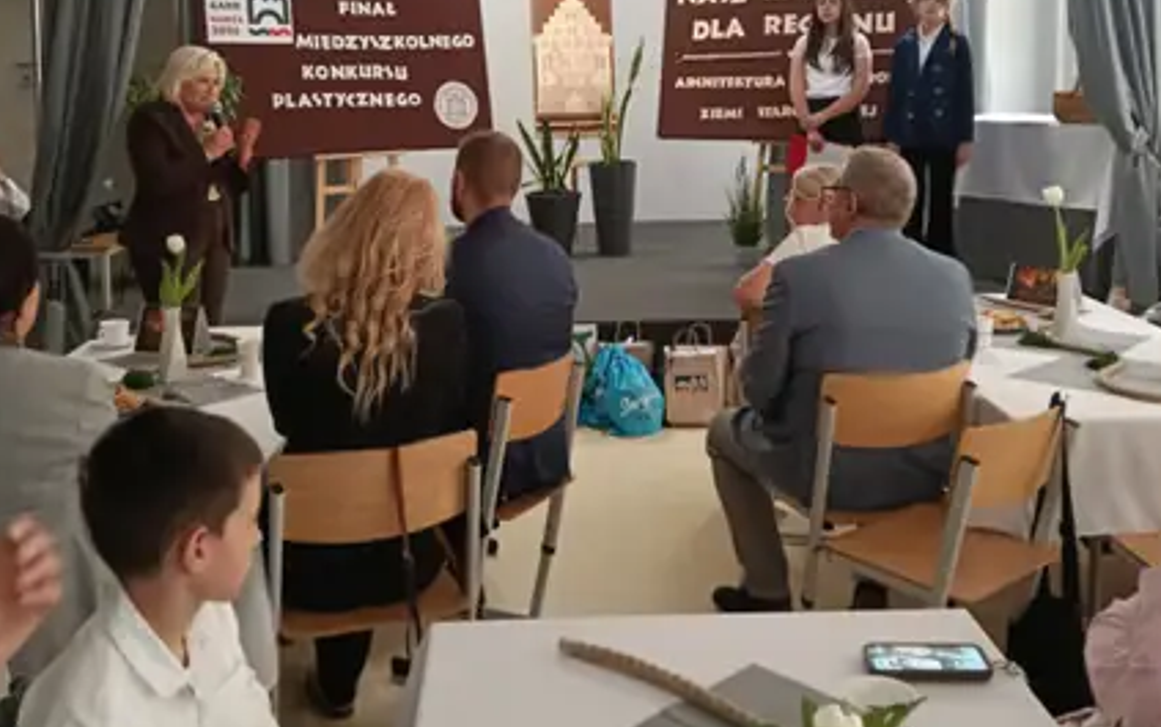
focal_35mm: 39
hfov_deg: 50.3
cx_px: 554
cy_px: 159
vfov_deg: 32.1
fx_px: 1235
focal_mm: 3.98
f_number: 1.8
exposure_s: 1/33.3
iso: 640
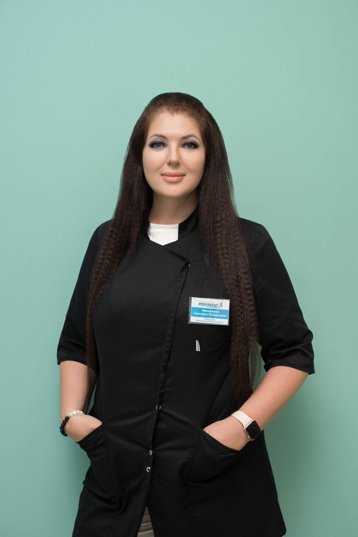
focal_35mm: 50
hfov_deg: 27.0
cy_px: 268
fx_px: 745
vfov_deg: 39.6
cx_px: 179
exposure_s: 1/200
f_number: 3.5
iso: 500
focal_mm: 50
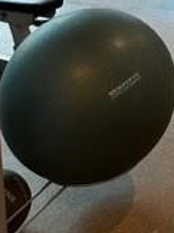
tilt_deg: -9.7
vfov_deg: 18.9
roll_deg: +0.6
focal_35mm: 95
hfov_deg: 14.3
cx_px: 279
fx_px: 638
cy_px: -85
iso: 250
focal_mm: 6.86
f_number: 1.78
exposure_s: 1/60
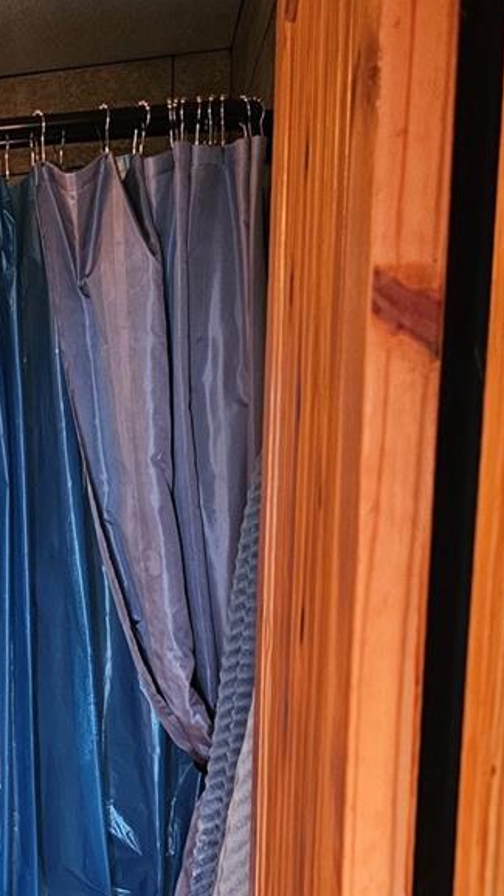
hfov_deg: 20.8
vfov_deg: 37.1
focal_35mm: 52
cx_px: -167
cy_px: 818
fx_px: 1236
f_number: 1.7
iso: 640
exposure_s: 1/40
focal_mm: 6.3
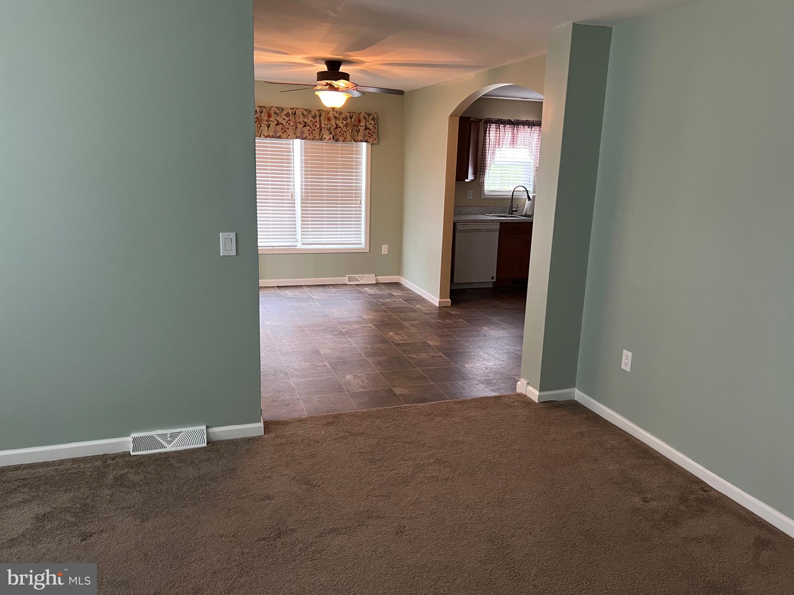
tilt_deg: -12.2
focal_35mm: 26
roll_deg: -1.8
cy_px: 298
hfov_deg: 67.3
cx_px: 397
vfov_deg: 53.1
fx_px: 596
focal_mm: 5.7
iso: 400
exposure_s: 1/60
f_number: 1.5
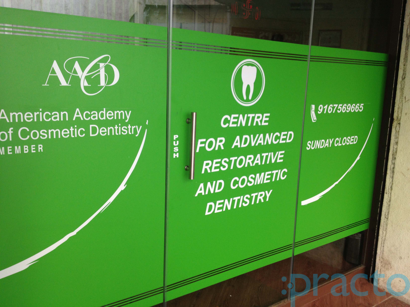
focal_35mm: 35
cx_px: 205
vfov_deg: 40.7
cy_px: 154
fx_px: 415
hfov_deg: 52.6
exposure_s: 1/30
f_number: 2.4
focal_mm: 4.28
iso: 64
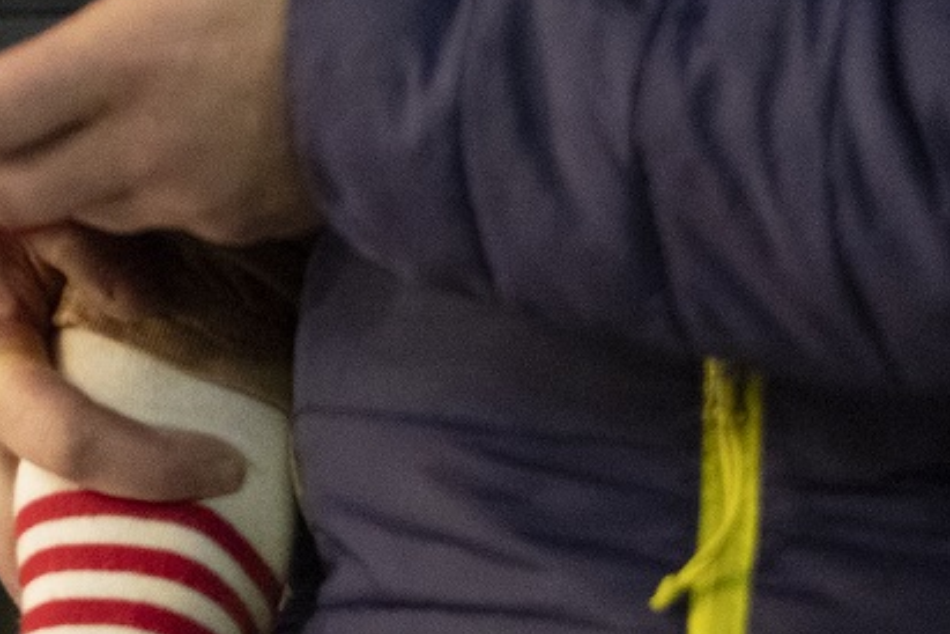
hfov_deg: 8.4
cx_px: 124
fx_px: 6412
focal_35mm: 243
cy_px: -640
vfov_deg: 5.5
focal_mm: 50
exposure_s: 1/50
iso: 2000
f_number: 1.4
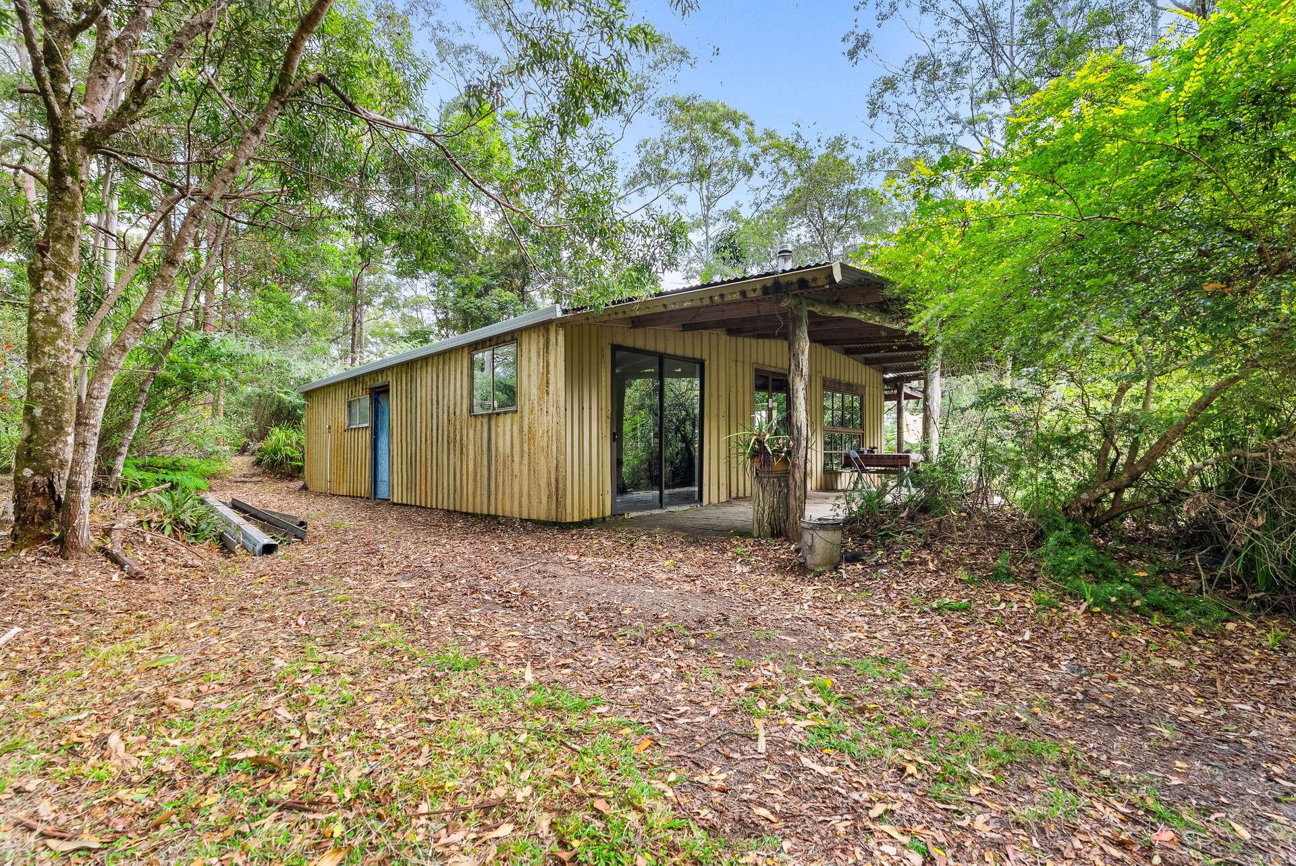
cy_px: 433
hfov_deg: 96.7
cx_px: 648
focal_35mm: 16
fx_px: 576
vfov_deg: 73.8
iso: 320
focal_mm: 16
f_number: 9
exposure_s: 1/8
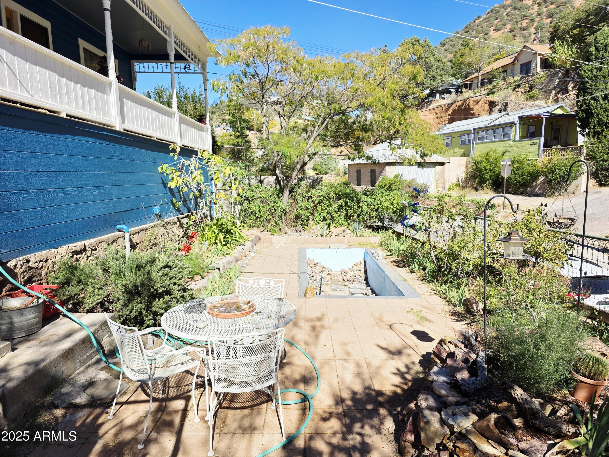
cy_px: 228
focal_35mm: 23
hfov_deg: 73.9
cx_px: 304
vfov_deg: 58.9
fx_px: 405
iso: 80
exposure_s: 1/5000
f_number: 1.7
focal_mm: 6.3
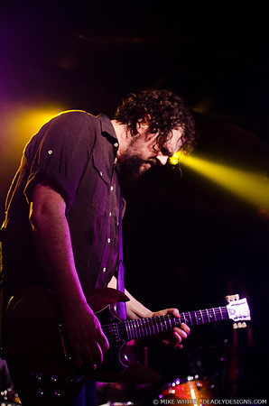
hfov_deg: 22.5
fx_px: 676
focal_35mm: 60
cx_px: 134
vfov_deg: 33.5
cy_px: 203
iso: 1600
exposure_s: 1/80
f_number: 3.8
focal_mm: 40
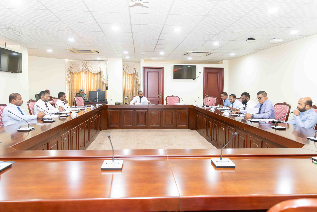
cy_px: 105
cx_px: 156
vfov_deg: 51.3
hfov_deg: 71.5
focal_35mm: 25
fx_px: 220
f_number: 4
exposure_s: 1/100
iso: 2000
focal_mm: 24
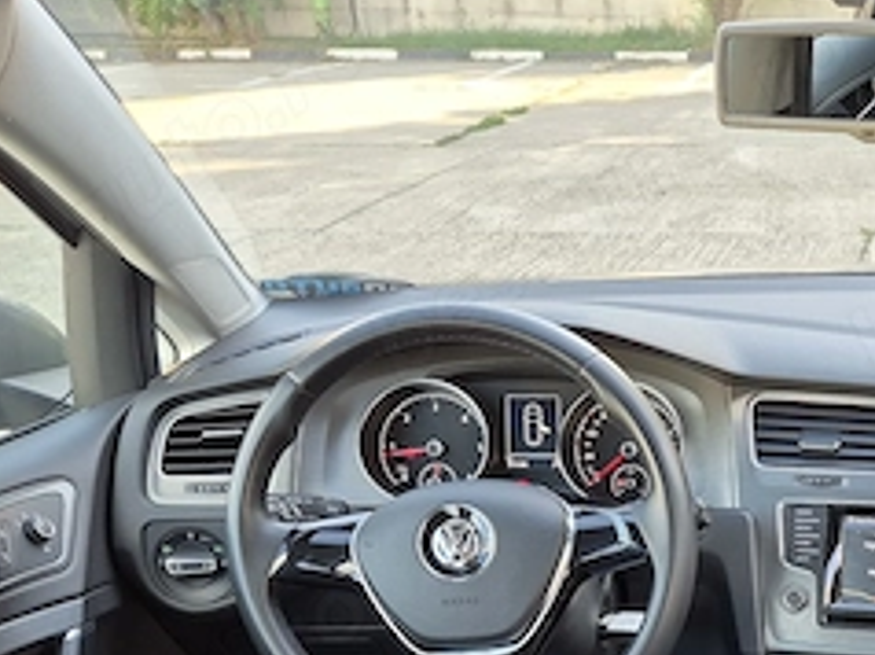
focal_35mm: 58
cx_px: 897
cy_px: 806
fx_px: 1465
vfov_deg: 22.9
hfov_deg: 30.6
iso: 125
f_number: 1.8
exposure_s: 1/180
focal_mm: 5.4
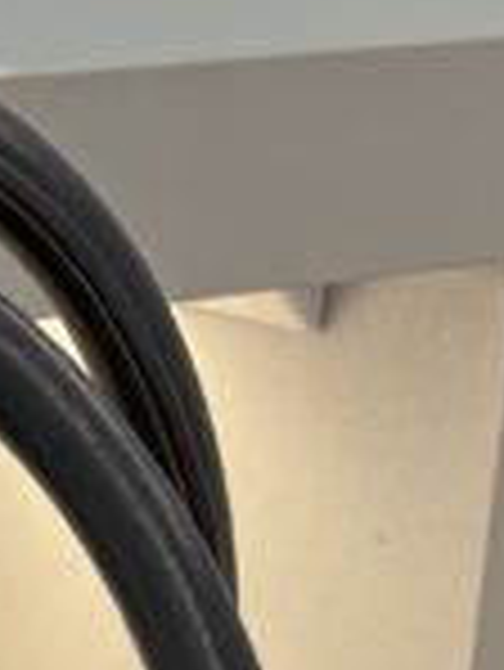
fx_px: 3470
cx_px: -270
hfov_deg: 8.1
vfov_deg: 9.9
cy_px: 1511
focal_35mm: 179
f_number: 1.6
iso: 80
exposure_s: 1/50
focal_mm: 5.96
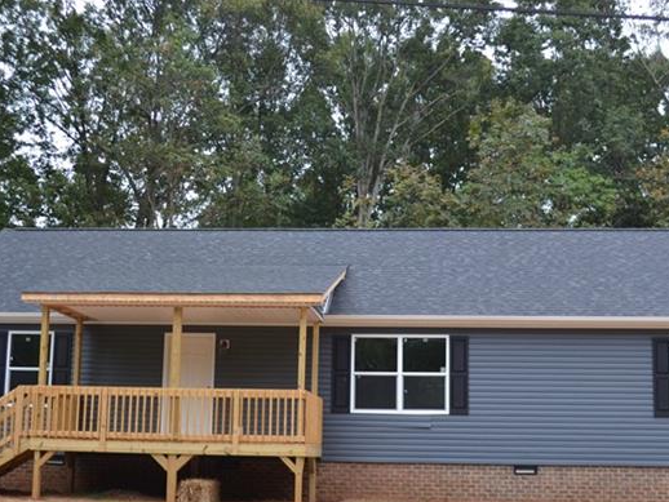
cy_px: 231
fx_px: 1102
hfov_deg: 33.8
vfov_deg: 25.7
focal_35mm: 57
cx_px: 346
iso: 400
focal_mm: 20
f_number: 5.6
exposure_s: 1/125
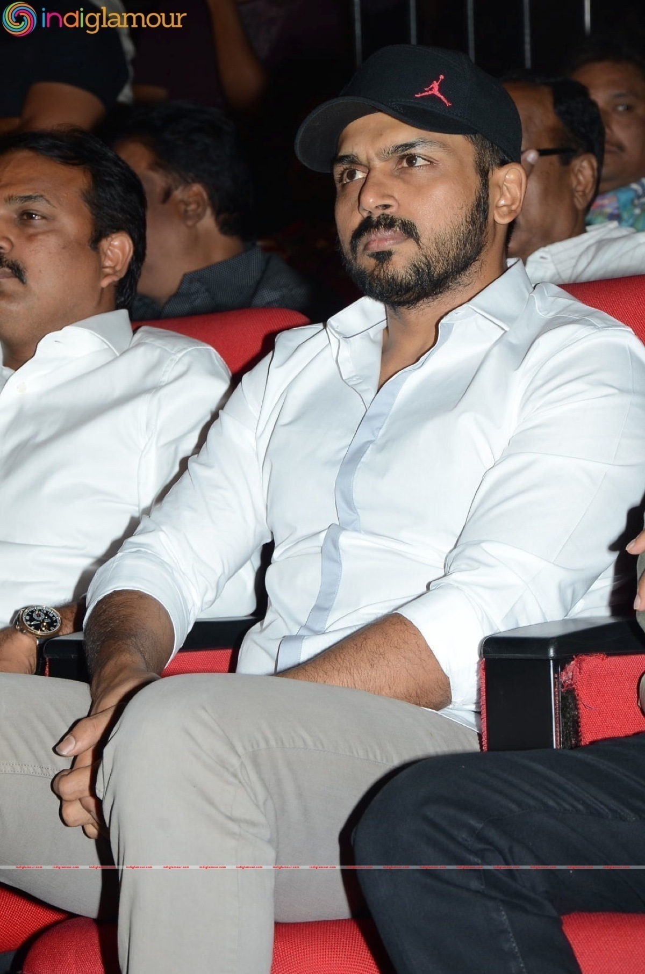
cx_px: 322
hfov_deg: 10.1
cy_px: 487
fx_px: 3646
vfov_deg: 15.2
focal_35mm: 135
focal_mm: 90
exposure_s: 1/125
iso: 400
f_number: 6.3
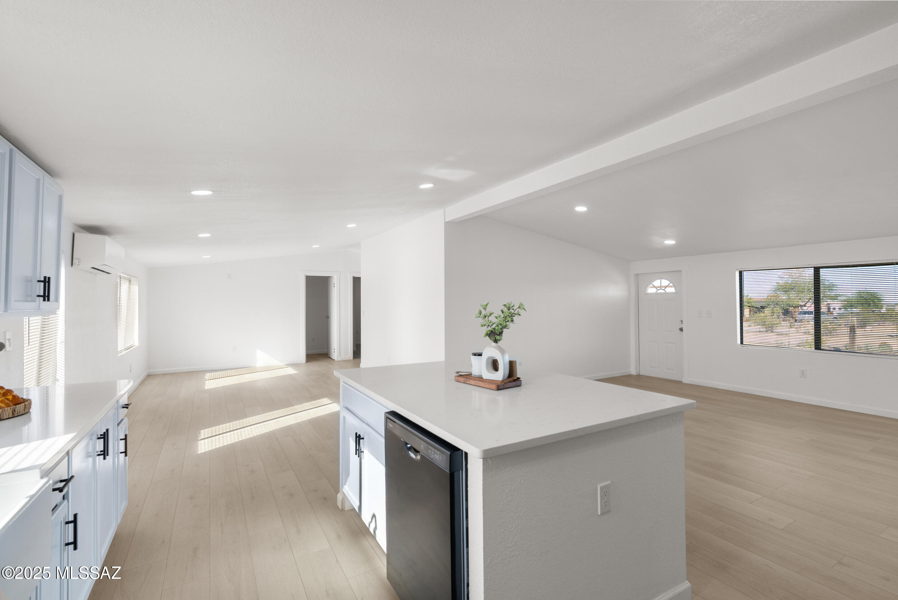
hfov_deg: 96.7
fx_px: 399
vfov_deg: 73.8
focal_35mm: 16
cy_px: 300
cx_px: 449
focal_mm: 16
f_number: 8
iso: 200
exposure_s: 1/80
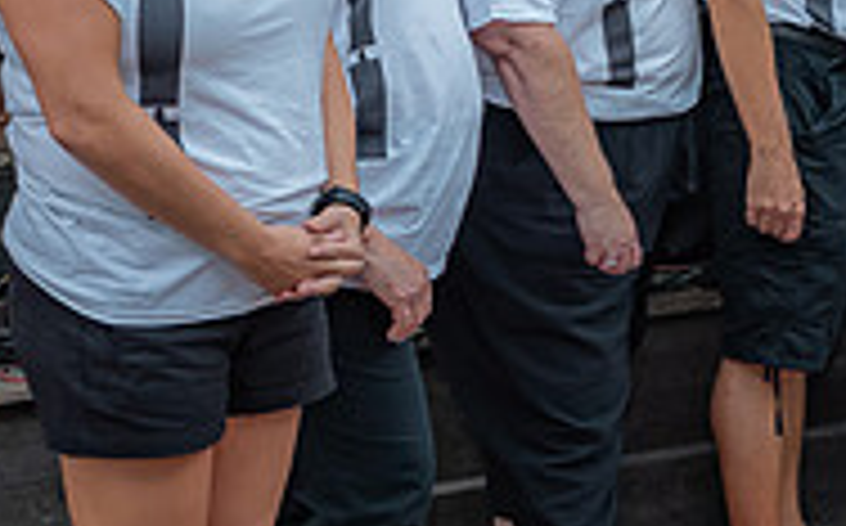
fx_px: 3063
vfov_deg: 9.8
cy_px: 385
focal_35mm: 133
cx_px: 1369
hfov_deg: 14.4
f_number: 5.6
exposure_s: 1/160
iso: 500
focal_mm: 24
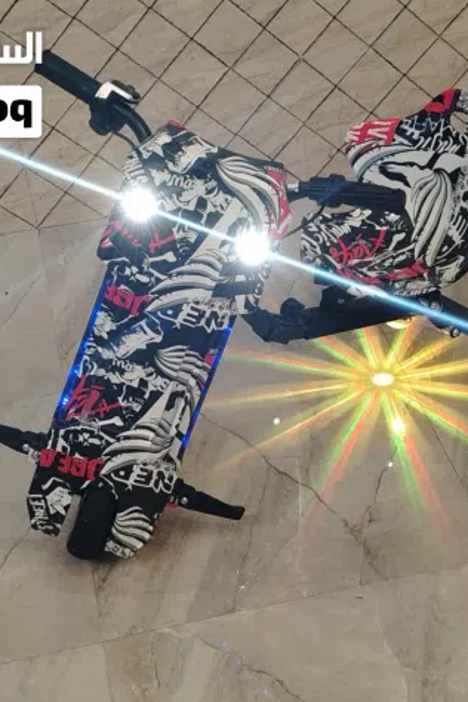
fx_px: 1287
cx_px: 265
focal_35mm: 66
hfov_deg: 20.6
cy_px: 351
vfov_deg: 30.5
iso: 1409
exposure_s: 1/33.3
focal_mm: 5.25
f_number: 1.75
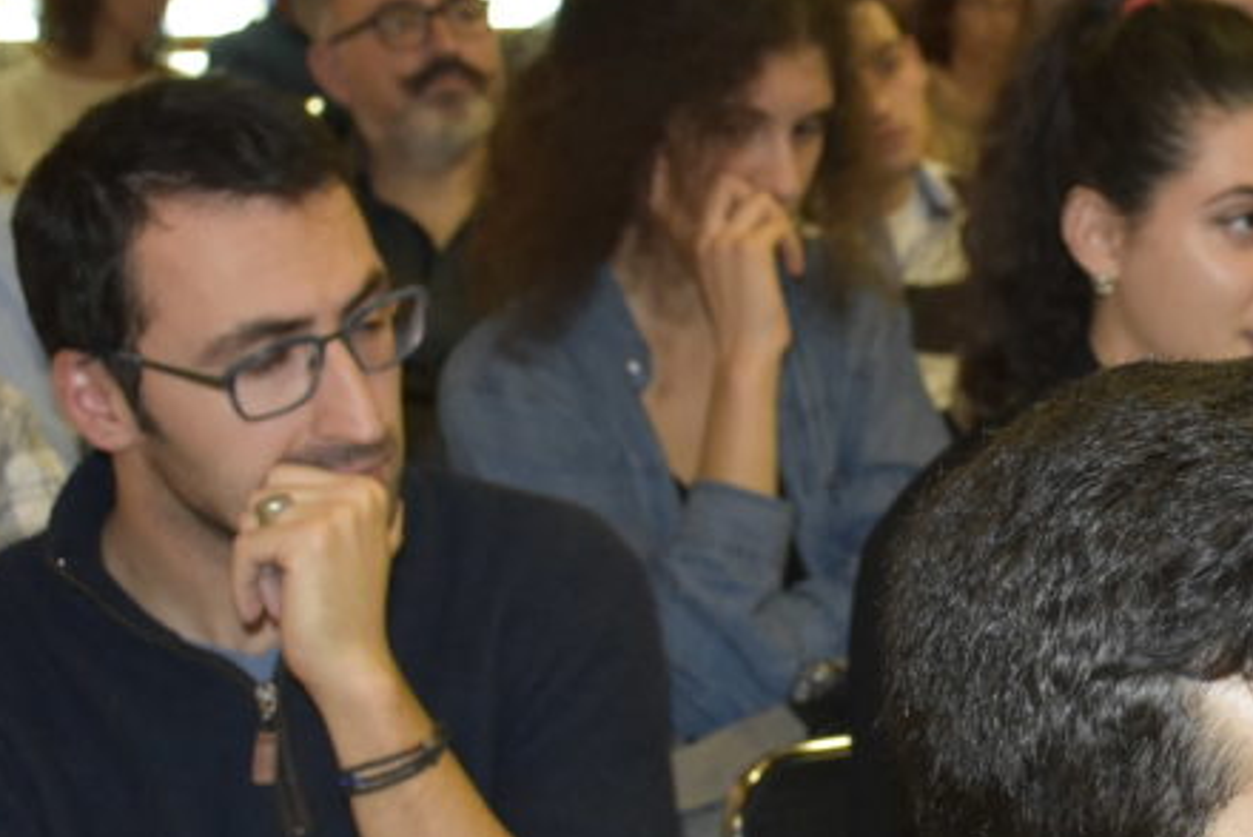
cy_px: 484
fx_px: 3279
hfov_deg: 20.8
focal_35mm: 94
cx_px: 1307
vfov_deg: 14.5
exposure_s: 1/60
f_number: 5.6
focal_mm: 27
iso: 1600
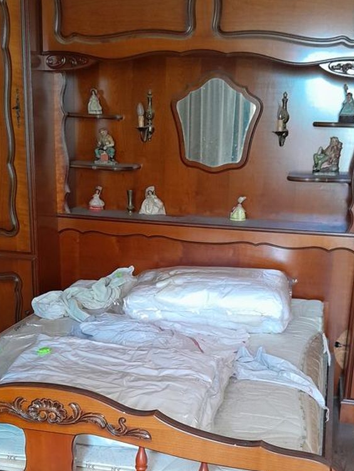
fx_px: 627
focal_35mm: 46
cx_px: 184
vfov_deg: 40.5
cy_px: 327
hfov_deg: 31.5
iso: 400
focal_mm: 3.98
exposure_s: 1/33
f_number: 1.8
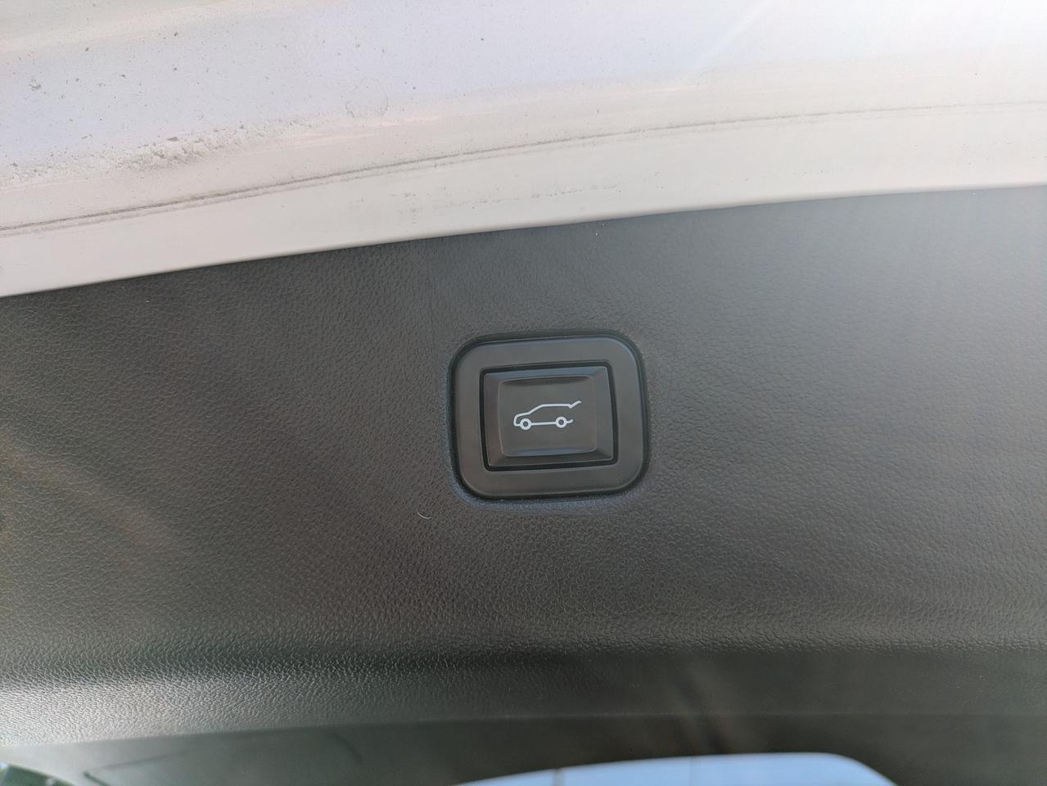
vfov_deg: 54.9
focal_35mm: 25
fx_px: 756
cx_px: 524
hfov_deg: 69.4
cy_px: 393
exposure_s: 1/961
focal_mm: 5.43
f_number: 1.89
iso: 47
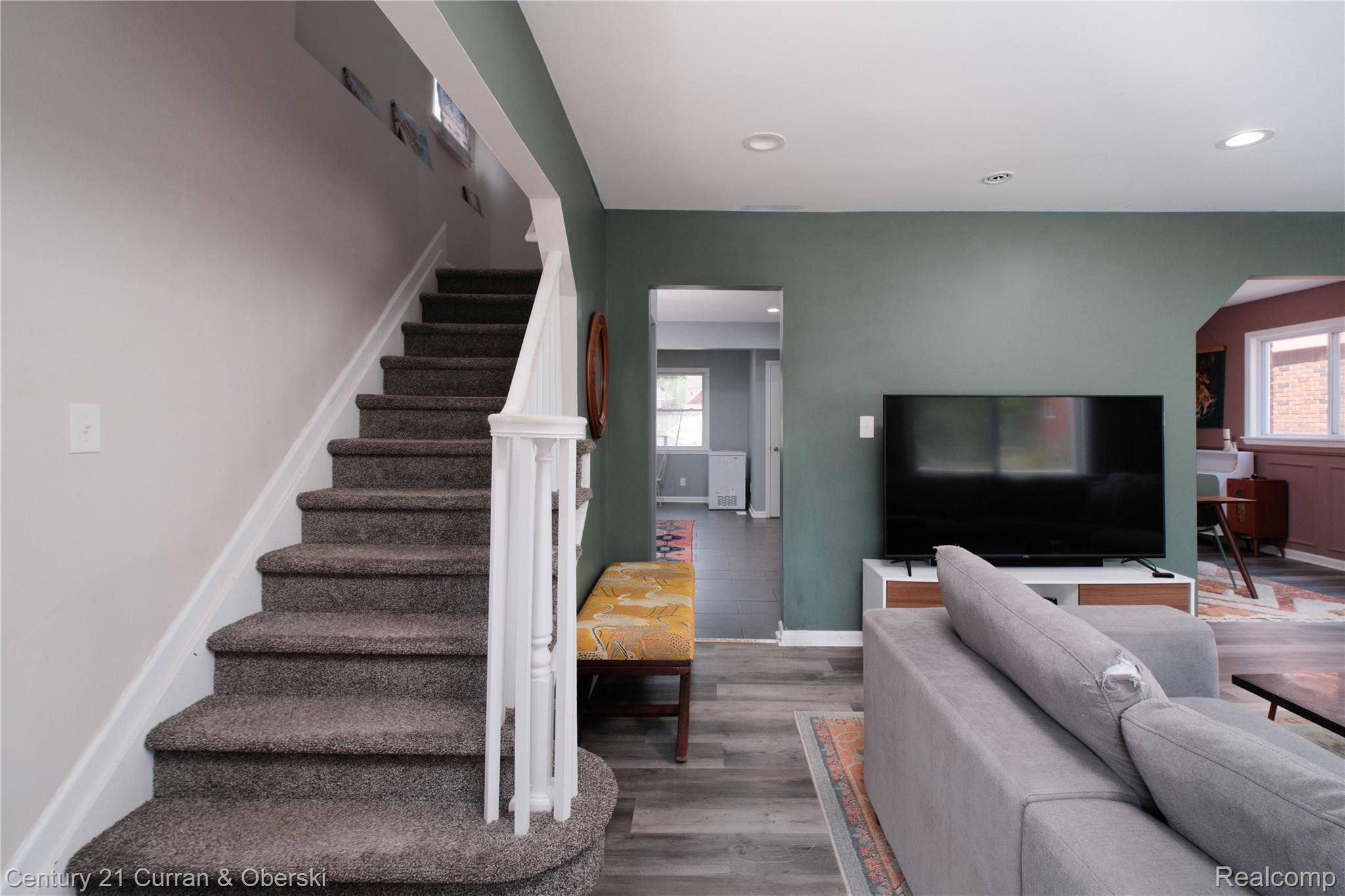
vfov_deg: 73.7
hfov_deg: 96.7
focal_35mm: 16
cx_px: 672
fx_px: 598
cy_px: 448
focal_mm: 10.8
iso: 640
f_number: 6.4
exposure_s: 1/250
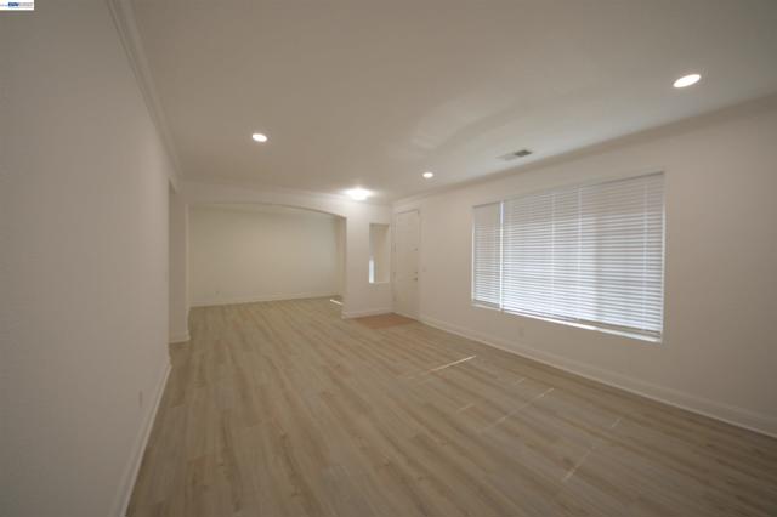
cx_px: 388
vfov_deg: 89.9
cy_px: 258
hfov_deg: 112.6
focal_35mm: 12
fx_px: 259
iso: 640
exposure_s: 1/250
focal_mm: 8
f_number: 4.5
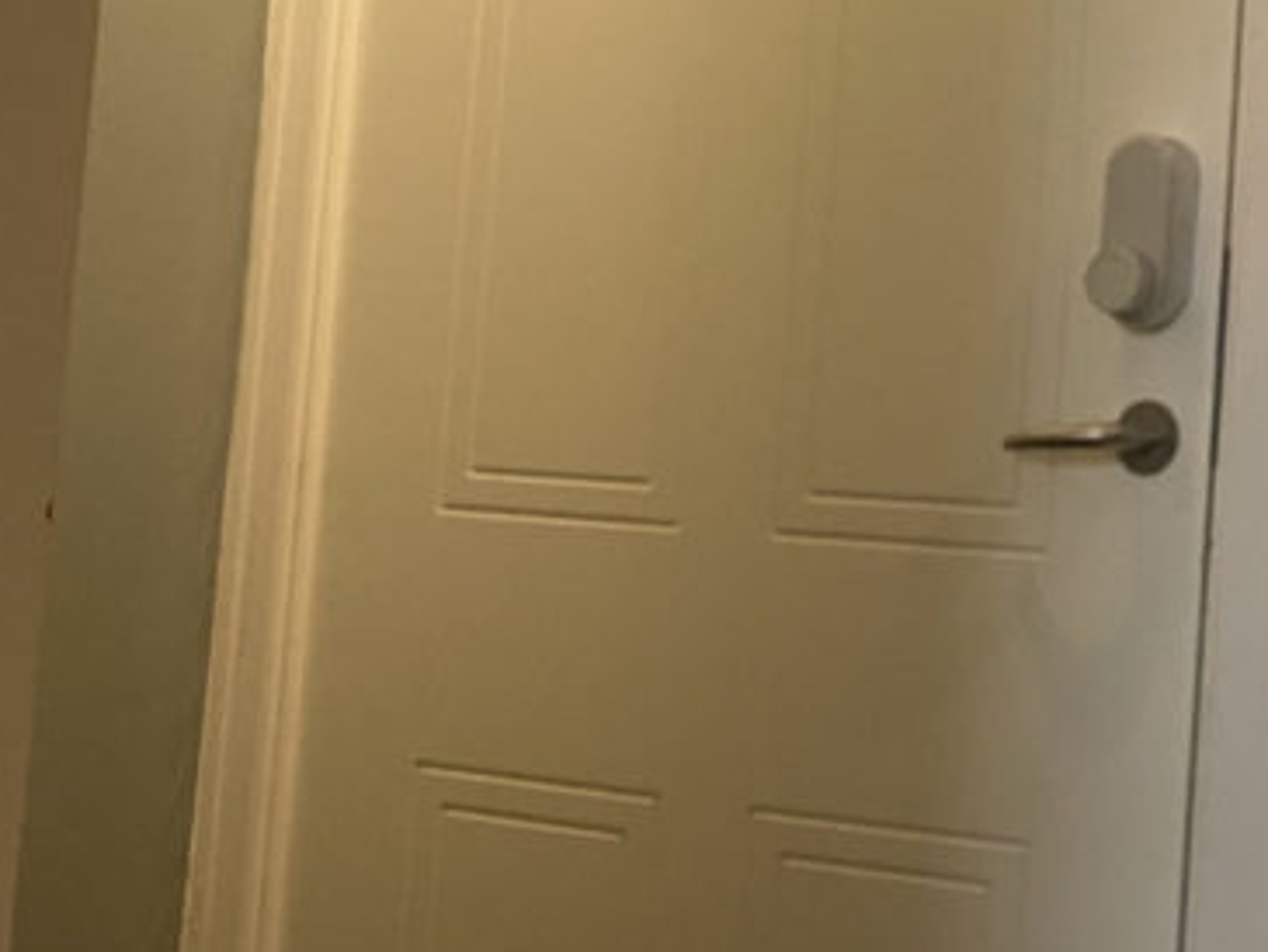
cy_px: 212
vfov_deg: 20.0
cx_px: 1532
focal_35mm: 73
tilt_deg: +5.2
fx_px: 2675
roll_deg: -3.0
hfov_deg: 24.2
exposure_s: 1/59
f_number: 1.8
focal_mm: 4.25
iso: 125
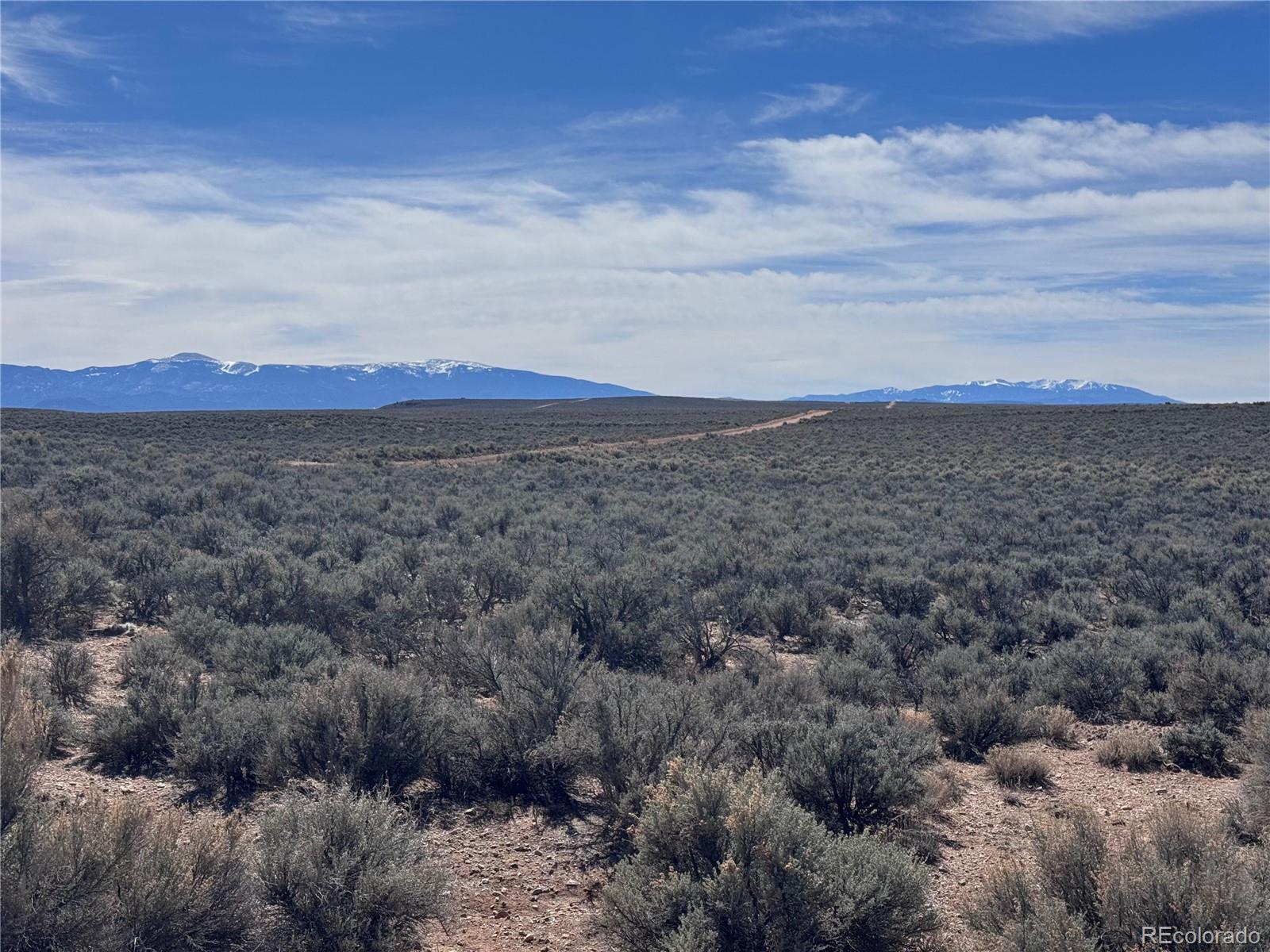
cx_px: 635
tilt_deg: -2.8
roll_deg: -0.2
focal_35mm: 48
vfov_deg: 30.3
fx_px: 1761
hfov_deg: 39.7
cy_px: 476
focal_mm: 6.76
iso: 64
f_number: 1.78
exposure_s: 1/10526
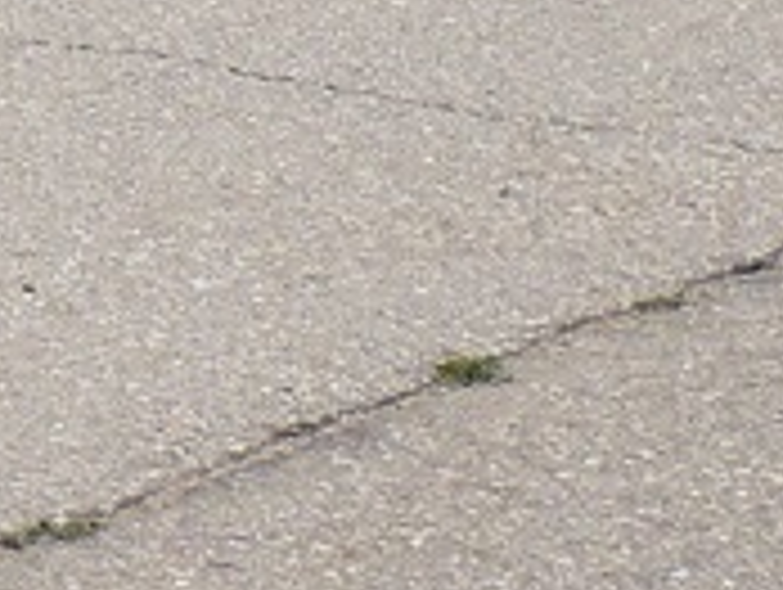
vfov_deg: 3.8
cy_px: -1302
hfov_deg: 5.0
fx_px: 8585
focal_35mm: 379
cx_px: -1526
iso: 100
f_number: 10
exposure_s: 1/320
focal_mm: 9.1
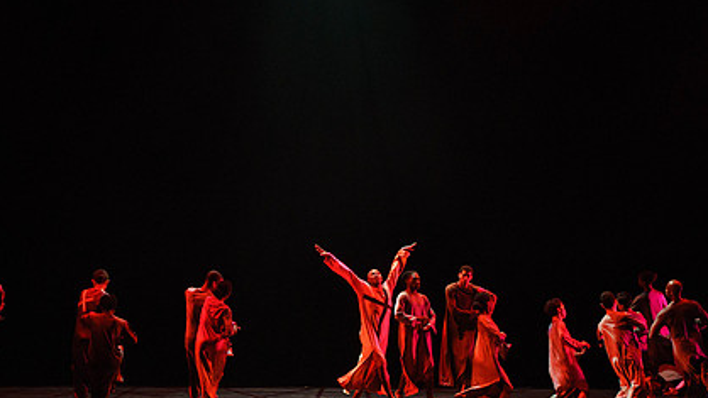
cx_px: 370
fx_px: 2985
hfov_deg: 13.5
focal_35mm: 159
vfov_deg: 7.6
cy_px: 135
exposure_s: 1/250
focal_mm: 100
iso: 6400
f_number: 5.6
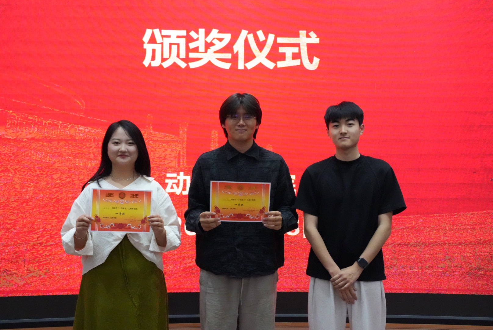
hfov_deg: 36.2
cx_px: 246
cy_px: 165
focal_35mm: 55
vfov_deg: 24.7
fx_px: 754
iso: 25600
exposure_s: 1/640
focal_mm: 55
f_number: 6.3
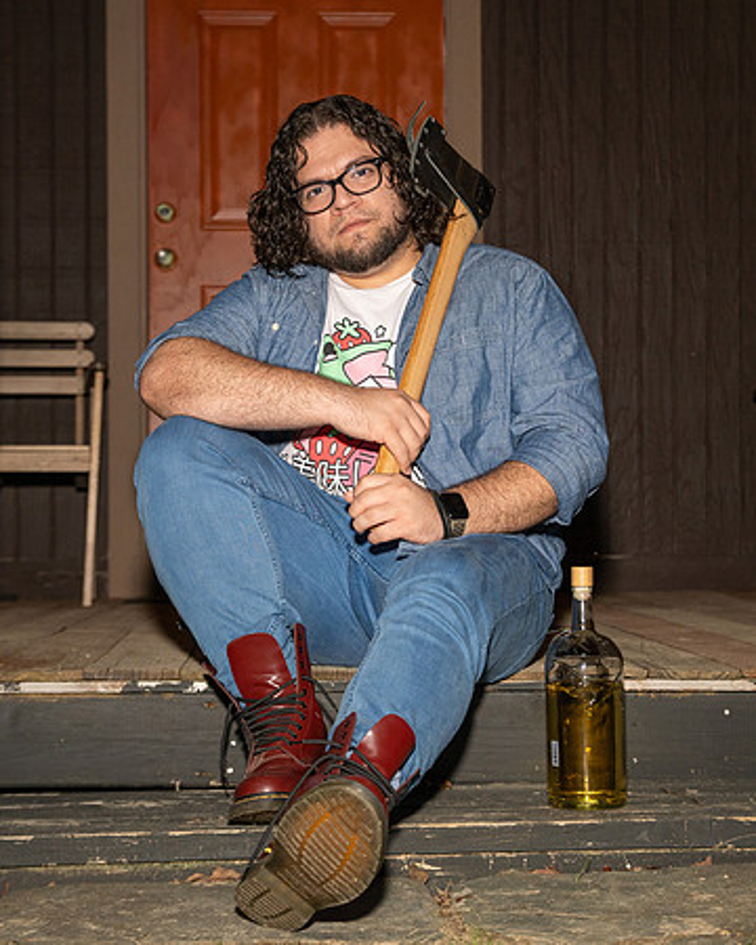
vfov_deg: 27.7
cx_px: 397
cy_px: 472
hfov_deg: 22.3
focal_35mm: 69
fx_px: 1917
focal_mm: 48
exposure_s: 1/250
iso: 500
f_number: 4
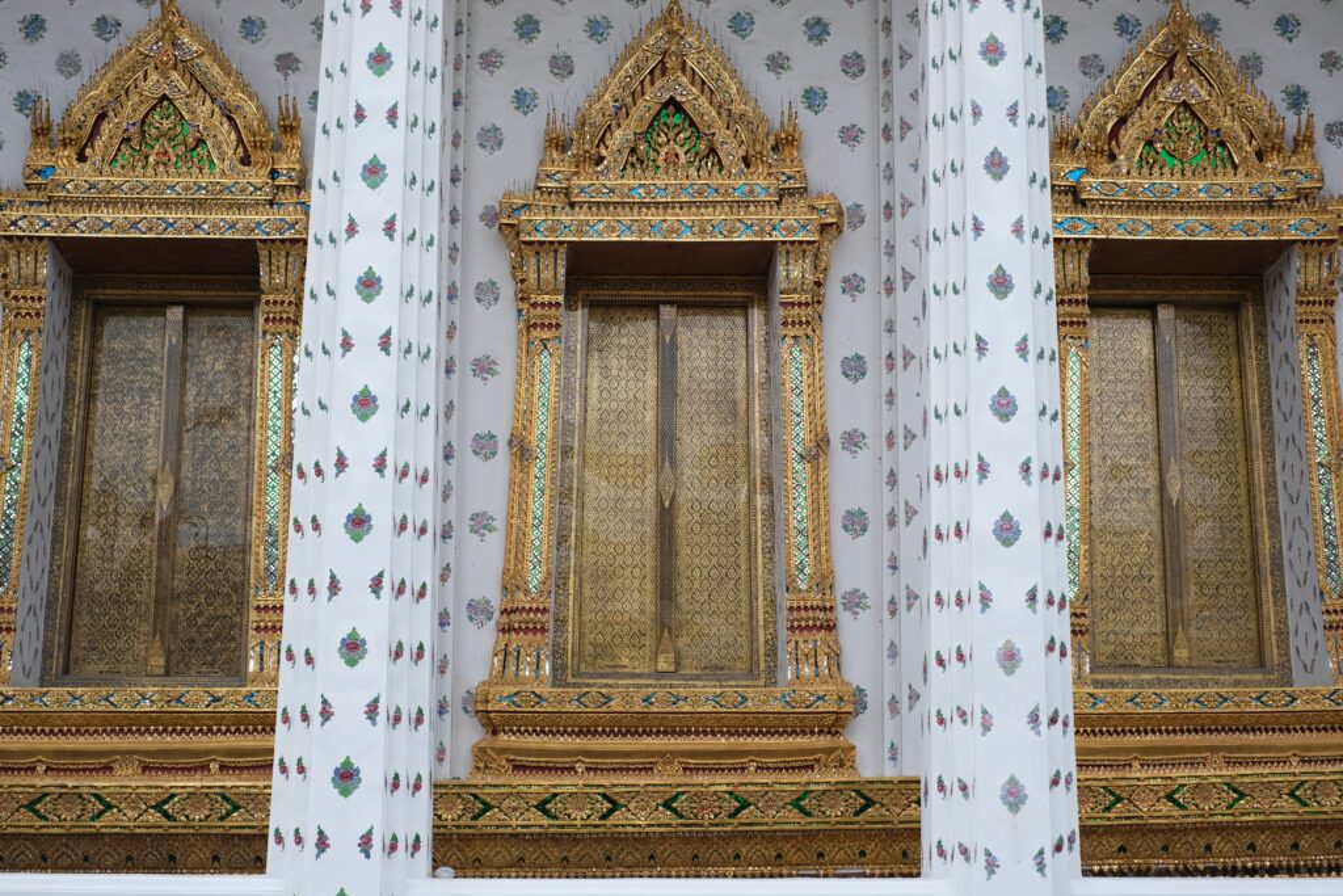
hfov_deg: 37.5
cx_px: 672
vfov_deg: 25.5
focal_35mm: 53
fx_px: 1977
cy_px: 448
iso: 160
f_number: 4
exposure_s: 1/600
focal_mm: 35
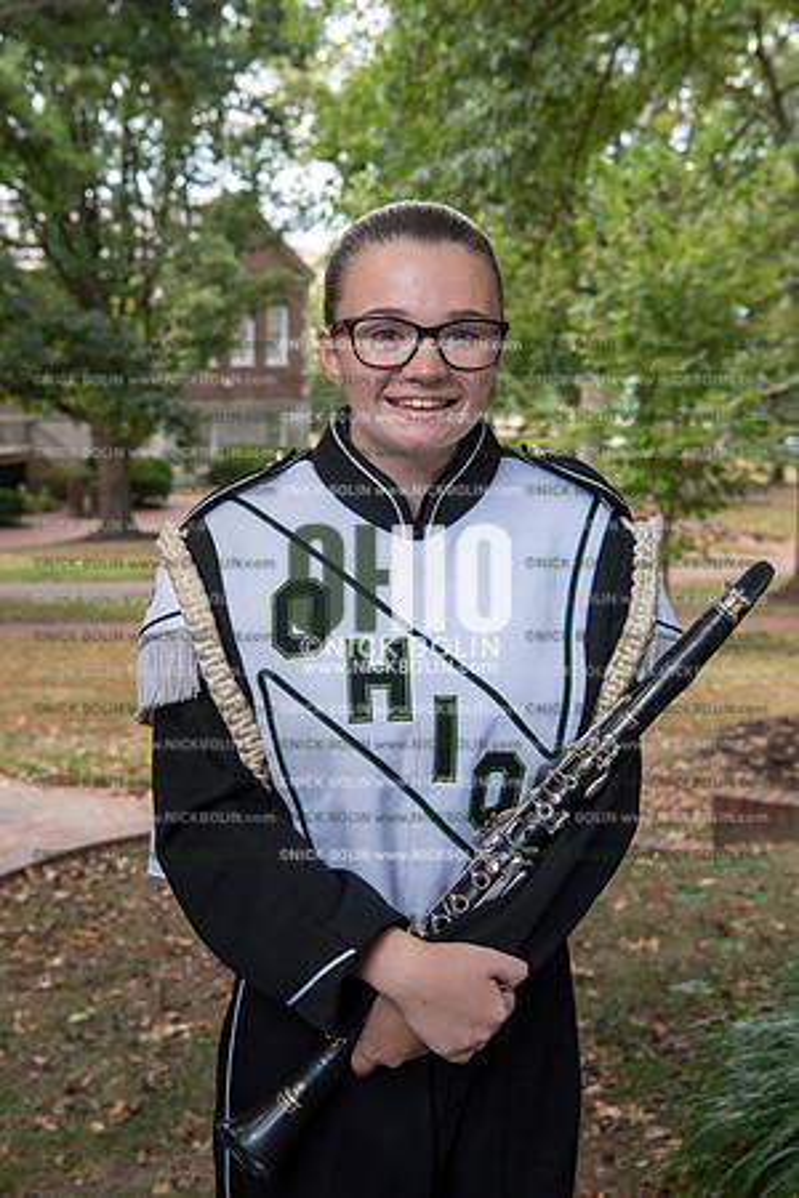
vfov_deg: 38.2
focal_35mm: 52
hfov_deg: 26.0
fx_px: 1731
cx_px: 400
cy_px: 599
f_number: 8
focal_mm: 52
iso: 500
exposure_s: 1/100
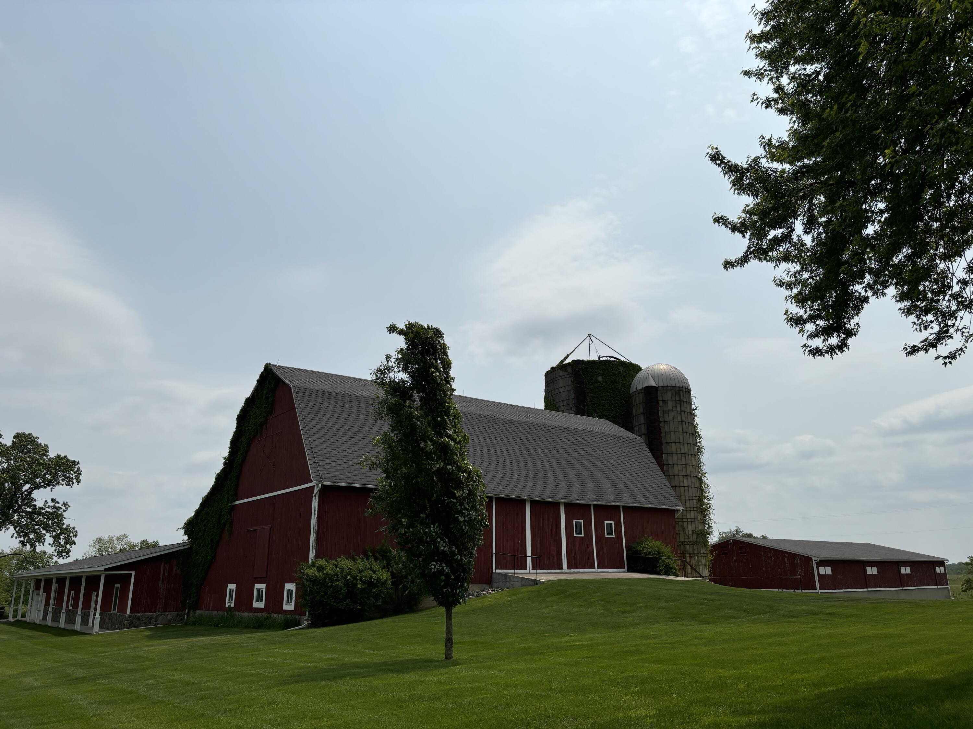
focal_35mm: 26
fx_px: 731
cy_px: 364
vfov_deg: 53.1
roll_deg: +0.9
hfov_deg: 67.3
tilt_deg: +15.7
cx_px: 486
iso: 50
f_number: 1.6
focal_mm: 5.96
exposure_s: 1/12195
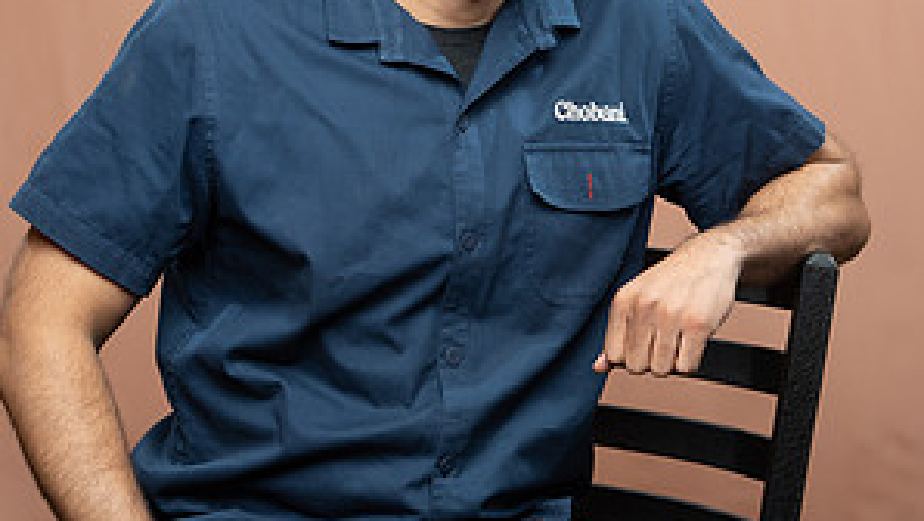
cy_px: 205
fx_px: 3064
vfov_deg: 9.7
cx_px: 462
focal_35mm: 125
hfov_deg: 17.1
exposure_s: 1/160
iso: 320
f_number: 4
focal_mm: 79
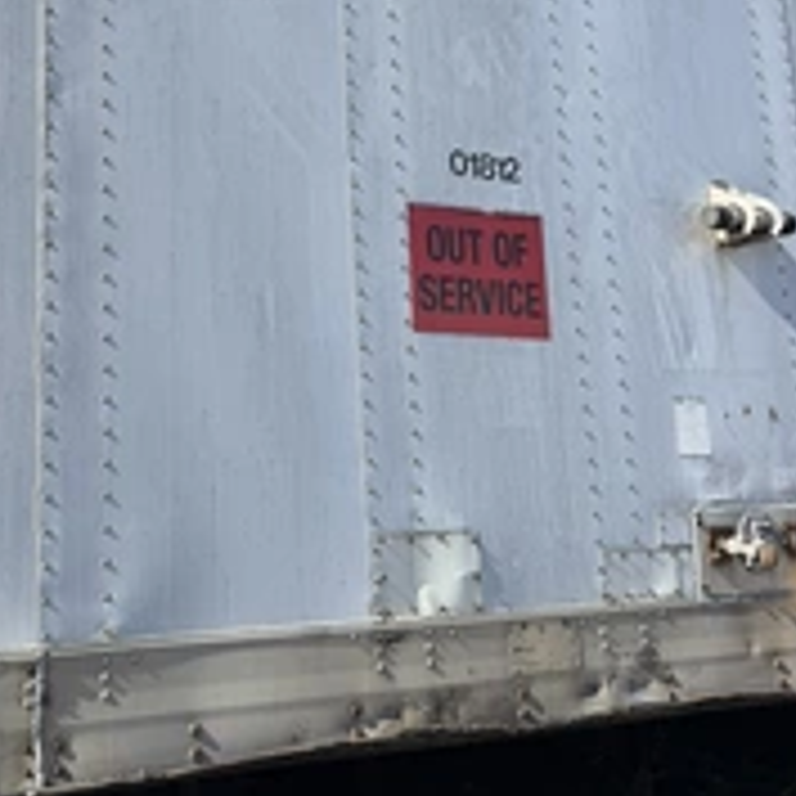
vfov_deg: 34.7
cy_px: 207
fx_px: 1249
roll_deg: +1.6
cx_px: 193
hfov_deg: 34.6
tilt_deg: +13.8
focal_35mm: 48
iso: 80
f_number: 1.78
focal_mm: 6.76
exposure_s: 1/4405
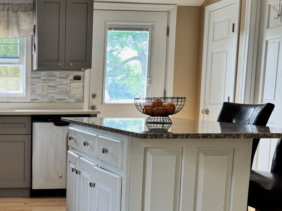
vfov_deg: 29.9
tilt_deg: -7.8
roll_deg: -0.2
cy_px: 150
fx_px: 391
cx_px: 11
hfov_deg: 36.3
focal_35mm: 48
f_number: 1.78
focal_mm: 6.76
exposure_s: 1/120
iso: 100
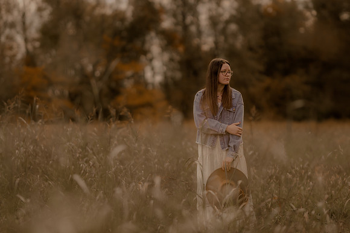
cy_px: 116
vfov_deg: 10.8
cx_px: 175
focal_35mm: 127
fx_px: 1234
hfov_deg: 16.1
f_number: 1.4
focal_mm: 85
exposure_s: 1/3200
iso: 200
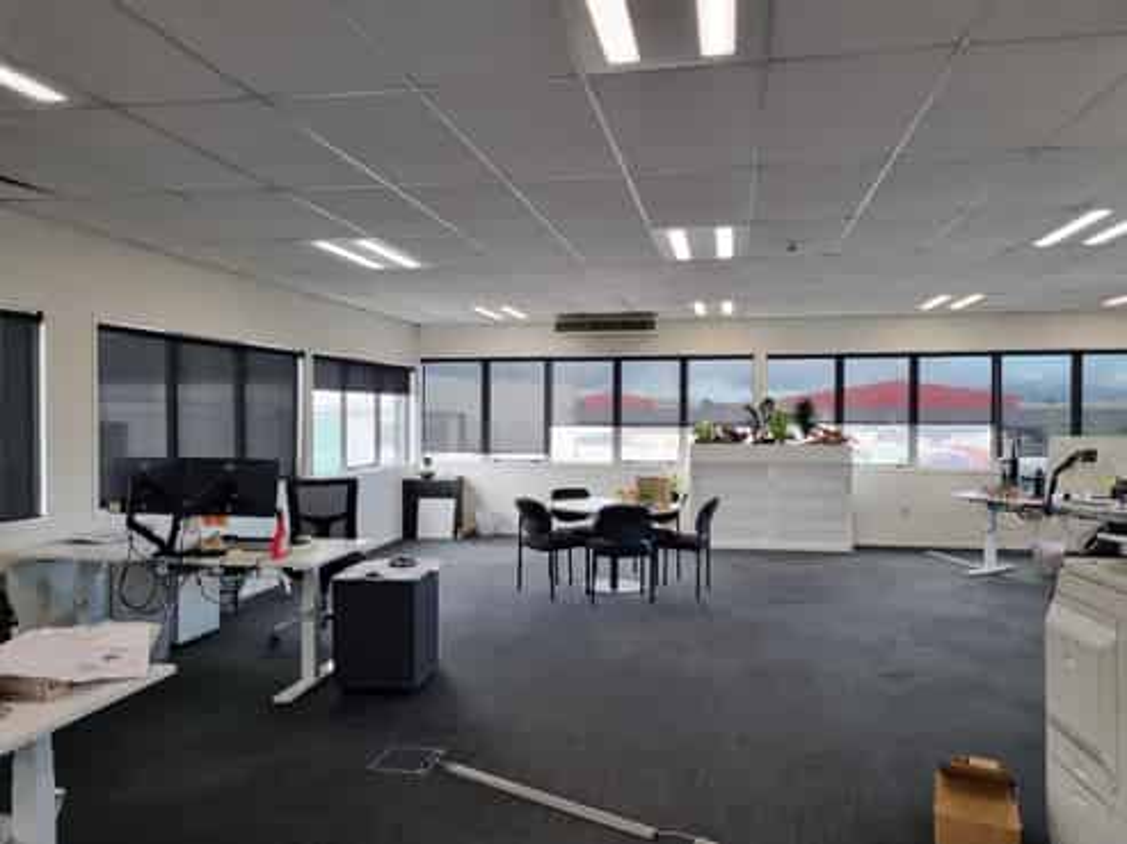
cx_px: 564
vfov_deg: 53.0
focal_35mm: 26
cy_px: 422
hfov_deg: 67.3
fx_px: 846
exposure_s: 1/100
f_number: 1.8
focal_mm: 5.4
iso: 80
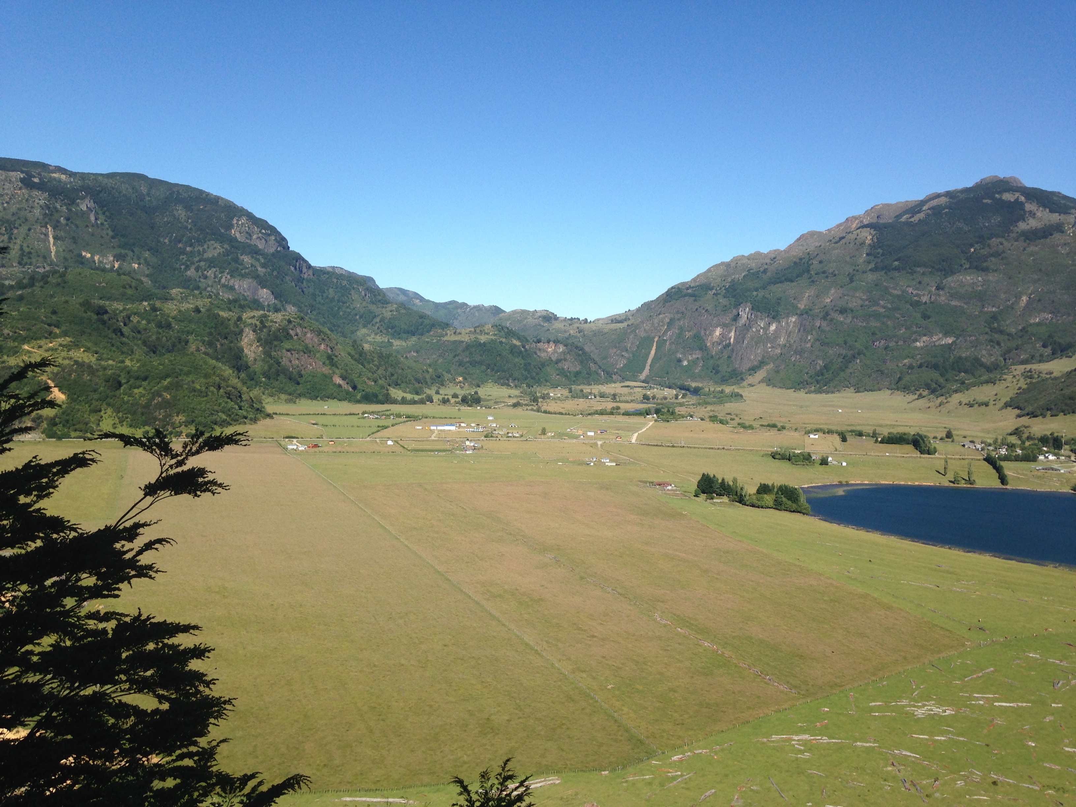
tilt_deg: -3.4
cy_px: 404
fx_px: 1026
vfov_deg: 42.9
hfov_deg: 55.4
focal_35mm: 33
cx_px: 538
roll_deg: -2.4
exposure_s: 1/1808
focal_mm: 4.12
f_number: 2.4
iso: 50
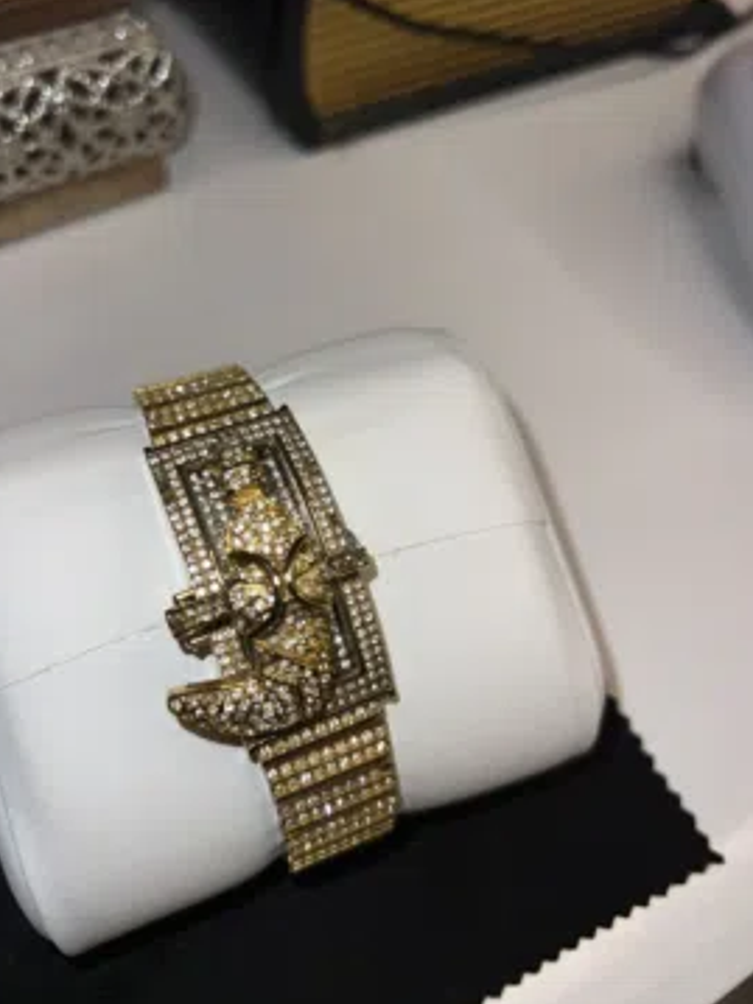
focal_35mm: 29
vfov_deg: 61.6
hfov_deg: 48.2
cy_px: 461
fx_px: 842
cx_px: 350
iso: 32
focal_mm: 5.7
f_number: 1.5
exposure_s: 1/80
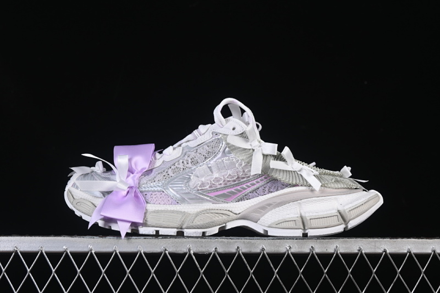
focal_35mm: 75
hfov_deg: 27.0
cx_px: 220
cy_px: 146
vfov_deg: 18.2
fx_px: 917
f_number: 8
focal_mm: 50
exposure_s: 1/80
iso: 160
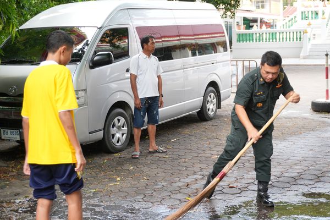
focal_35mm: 58
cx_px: 165
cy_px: 110
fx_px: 536
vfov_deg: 23.2
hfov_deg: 34.2
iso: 200
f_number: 5.6
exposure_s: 1/60
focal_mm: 39
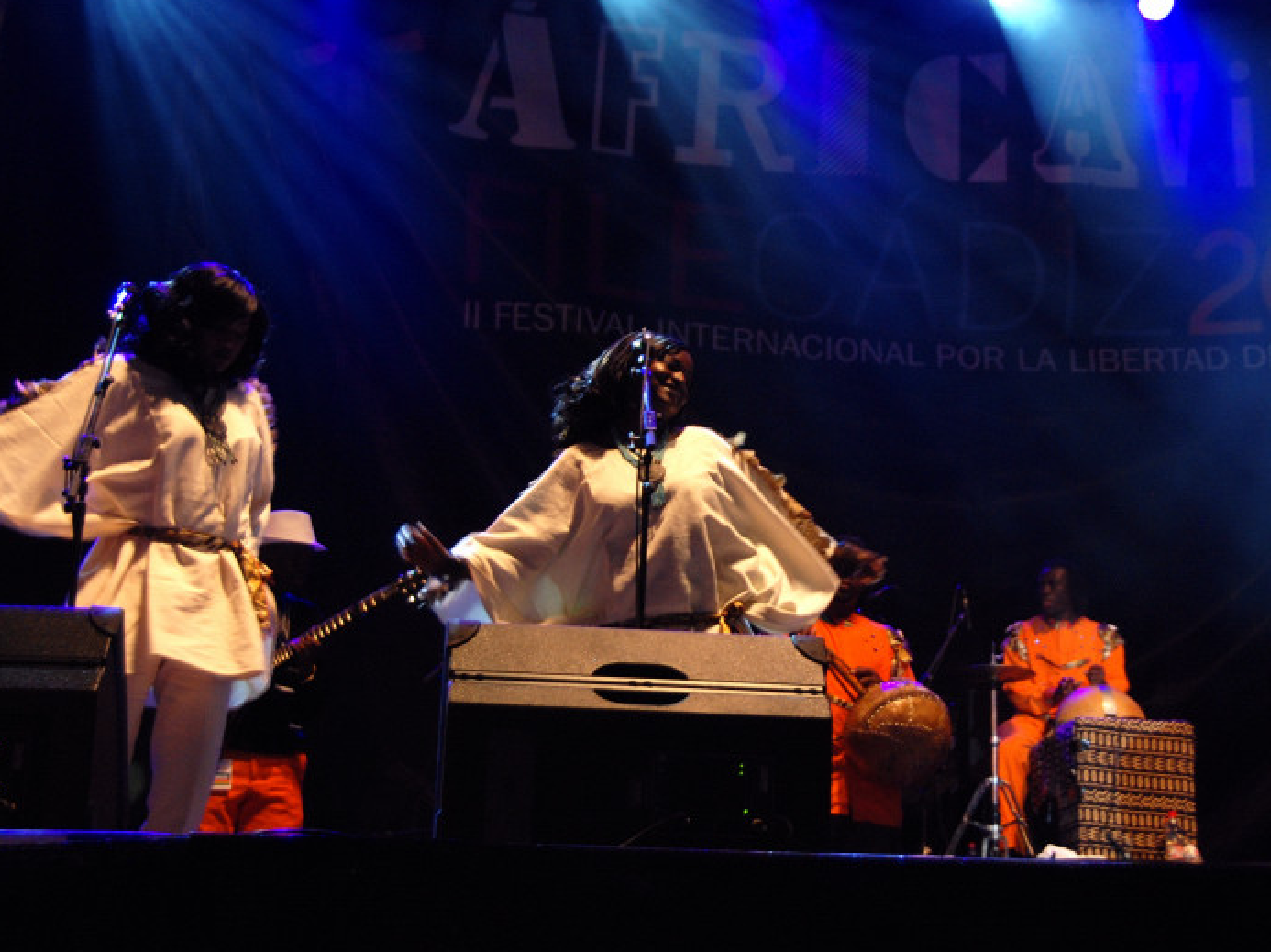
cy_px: 410
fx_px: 2742
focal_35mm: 75
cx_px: 816
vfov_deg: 19.7
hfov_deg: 26.0
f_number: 4.5
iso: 400
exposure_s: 1/60
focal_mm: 35
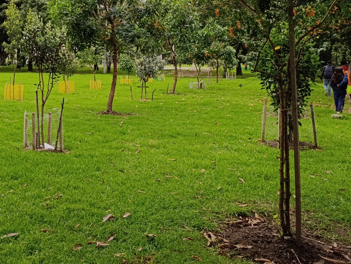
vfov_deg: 30.0
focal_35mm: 47
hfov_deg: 36.4
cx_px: 1
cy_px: 44
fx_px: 477
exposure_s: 1/317
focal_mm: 6.14
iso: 50
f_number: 1.6
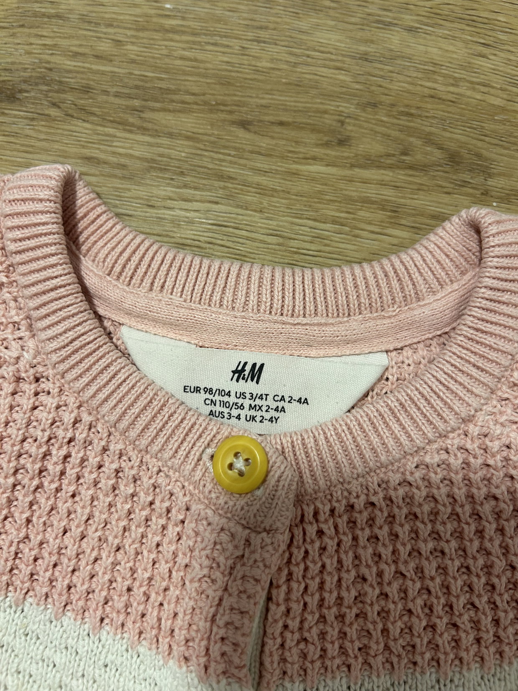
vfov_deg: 67.3
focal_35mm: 26
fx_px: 519
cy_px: 346
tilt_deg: -78.8
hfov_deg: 53.1
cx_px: 259
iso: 125
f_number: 1.5
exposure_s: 1/50
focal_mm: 5.7
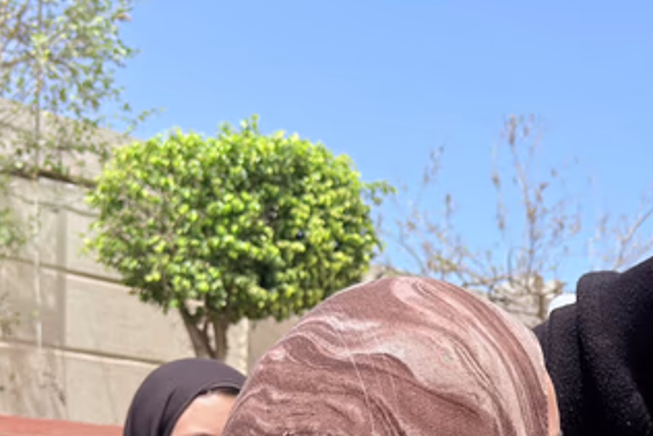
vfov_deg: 13.1
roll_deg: -2.3
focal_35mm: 101
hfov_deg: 19.4
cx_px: 711
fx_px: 1833
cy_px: 577
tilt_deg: -0.7
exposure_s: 1/6173
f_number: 1.78
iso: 100
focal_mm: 6.76
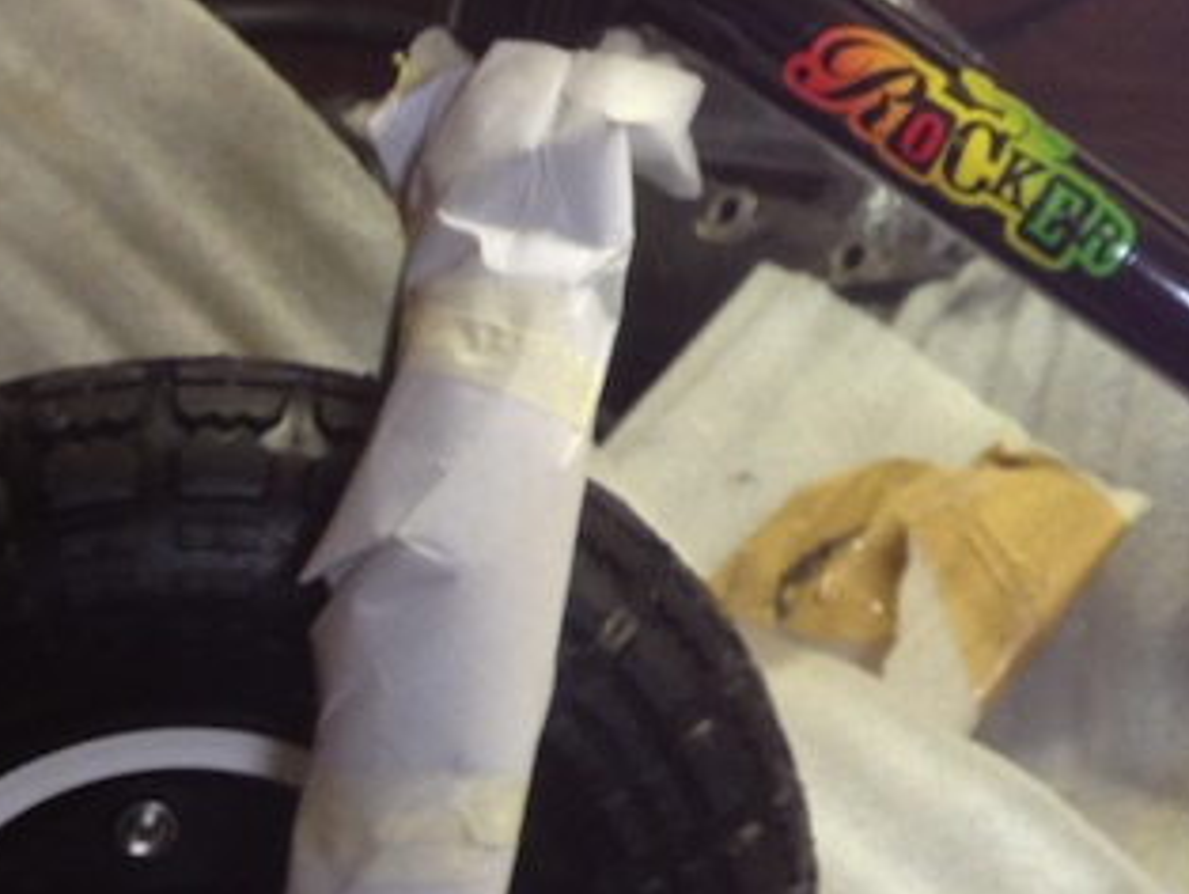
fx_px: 3919
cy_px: 205
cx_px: 1454
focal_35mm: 114
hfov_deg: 16.5
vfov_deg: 13.0
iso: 80
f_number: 2.4
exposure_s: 1/20
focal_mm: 4.28
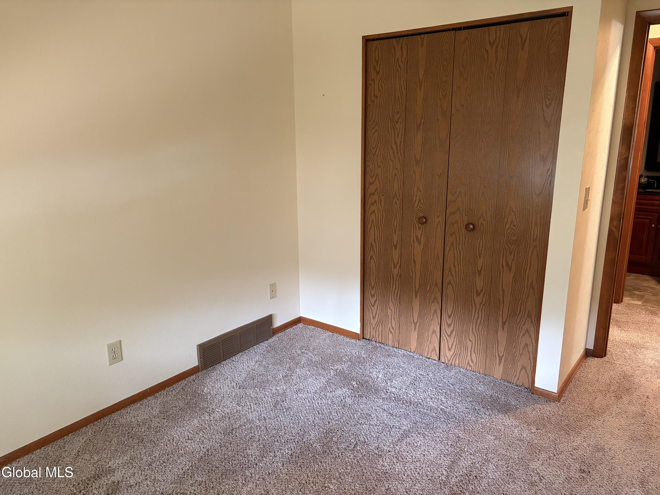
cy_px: 248
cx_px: 330
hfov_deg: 67.3
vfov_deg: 53.1
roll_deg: +1.0
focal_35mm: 26
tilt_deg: -13.7
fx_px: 496
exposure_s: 1/60
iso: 500
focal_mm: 5.96
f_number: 1.6
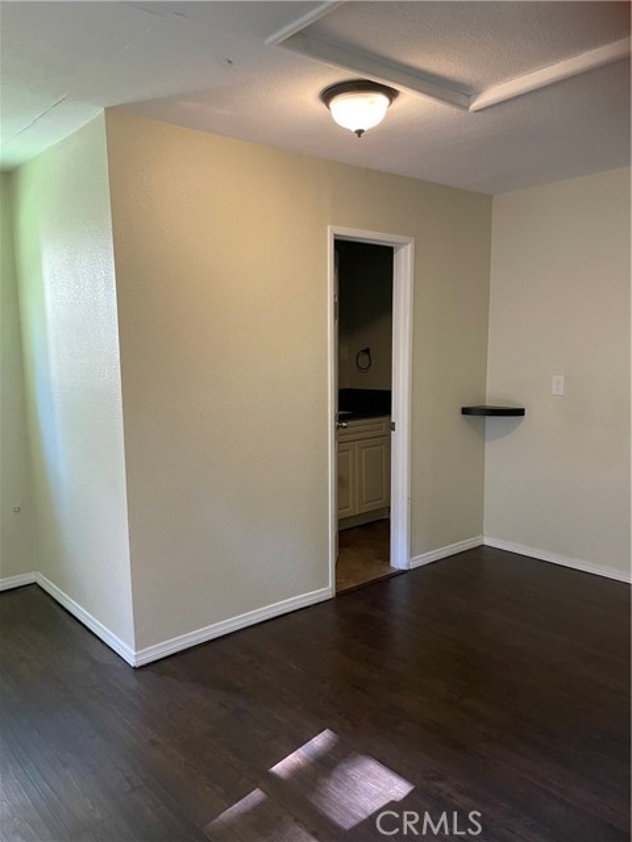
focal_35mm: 26
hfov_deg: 53.1
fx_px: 633
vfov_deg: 67.3
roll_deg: +0.3
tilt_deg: -6.4
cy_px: 421
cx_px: 316
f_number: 1.6
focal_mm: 4.2
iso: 400
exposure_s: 1/60
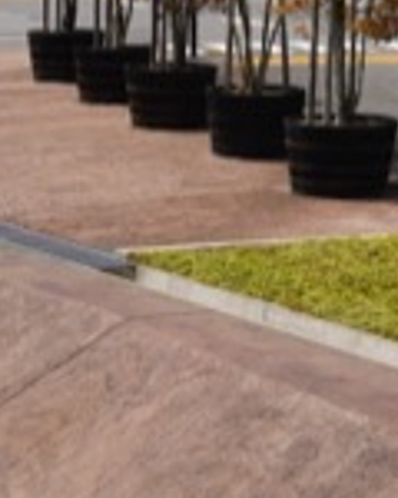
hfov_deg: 10.0
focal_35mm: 148
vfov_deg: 12.8
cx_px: 633
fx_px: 2179
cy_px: -27
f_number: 10
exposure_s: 1/200
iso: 100
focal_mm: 37
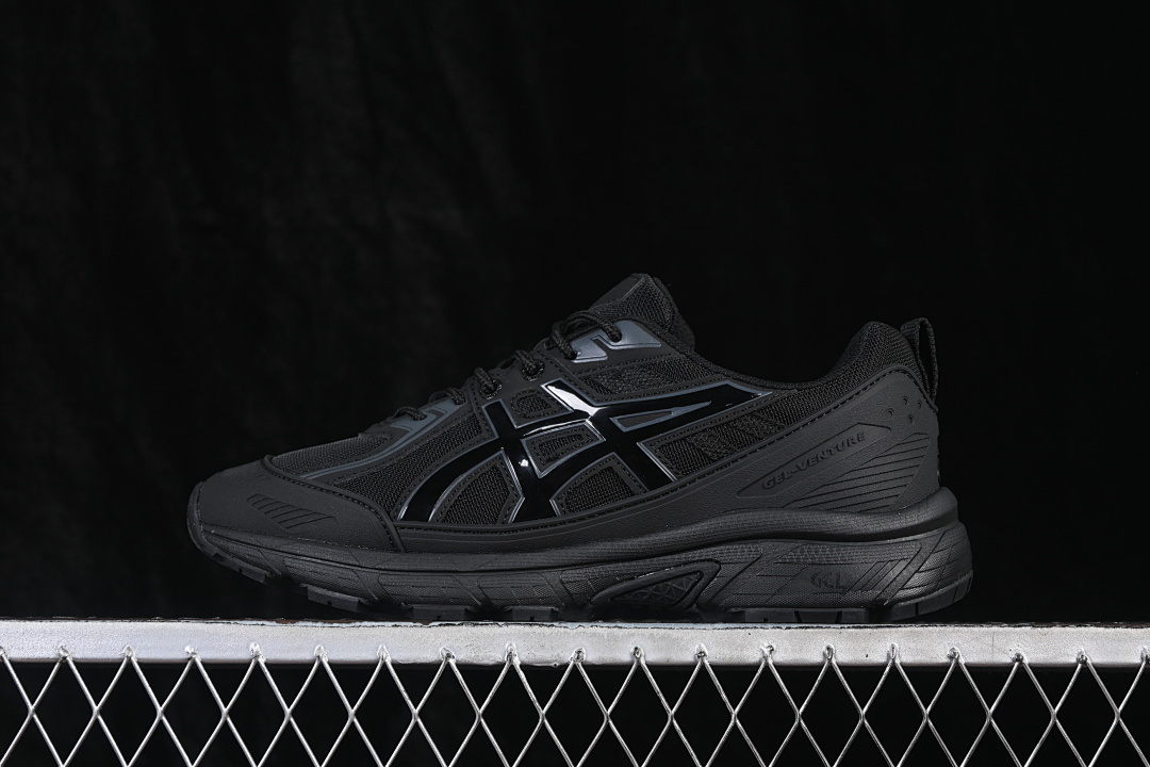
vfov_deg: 18.2
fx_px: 2396
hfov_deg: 27.0
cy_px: 384
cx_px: 575
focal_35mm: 75
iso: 160
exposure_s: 1/60
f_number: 6.3
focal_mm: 50
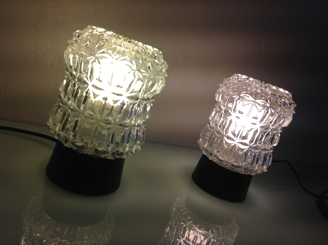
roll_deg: -19.7
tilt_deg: -14.2
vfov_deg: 40.6
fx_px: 331
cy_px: 122
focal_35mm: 35
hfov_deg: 52.7
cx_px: 164
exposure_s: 1/227
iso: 50
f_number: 2.4
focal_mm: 4.28
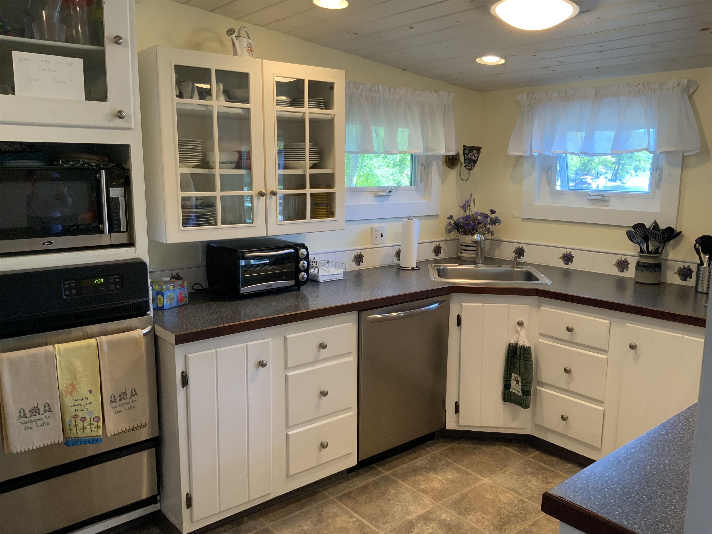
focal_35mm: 29
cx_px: 356
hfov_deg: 61.7
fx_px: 596
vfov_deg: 48.2
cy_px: 267
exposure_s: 1/60
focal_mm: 3
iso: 100
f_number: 1.8
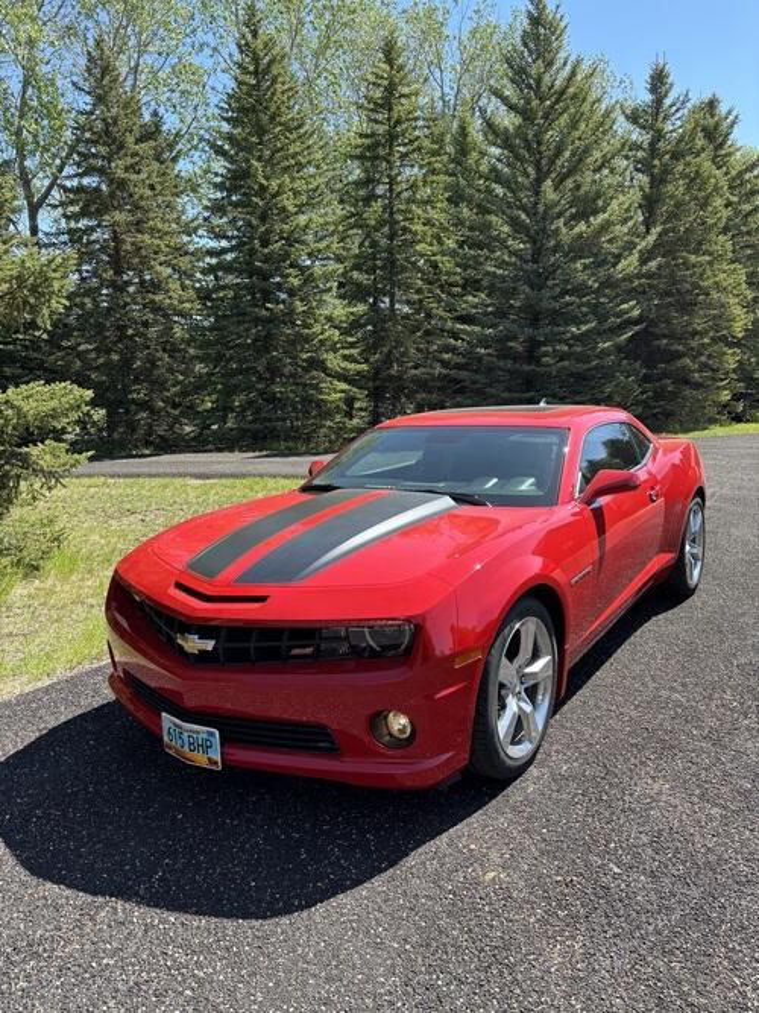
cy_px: 506
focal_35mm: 26
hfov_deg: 53.0
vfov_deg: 67.3
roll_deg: -0.4
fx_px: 760
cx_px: 380
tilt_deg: -9.0
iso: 50
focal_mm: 5.96
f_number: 1.6
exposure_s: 1/781
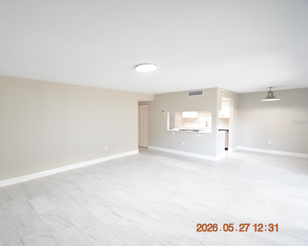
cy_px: 123
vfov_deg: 77.0
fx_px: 155
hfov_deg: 88.8
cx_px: 128
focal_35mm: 17
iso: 800
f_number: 3.5
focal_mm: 10
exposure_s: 1/30
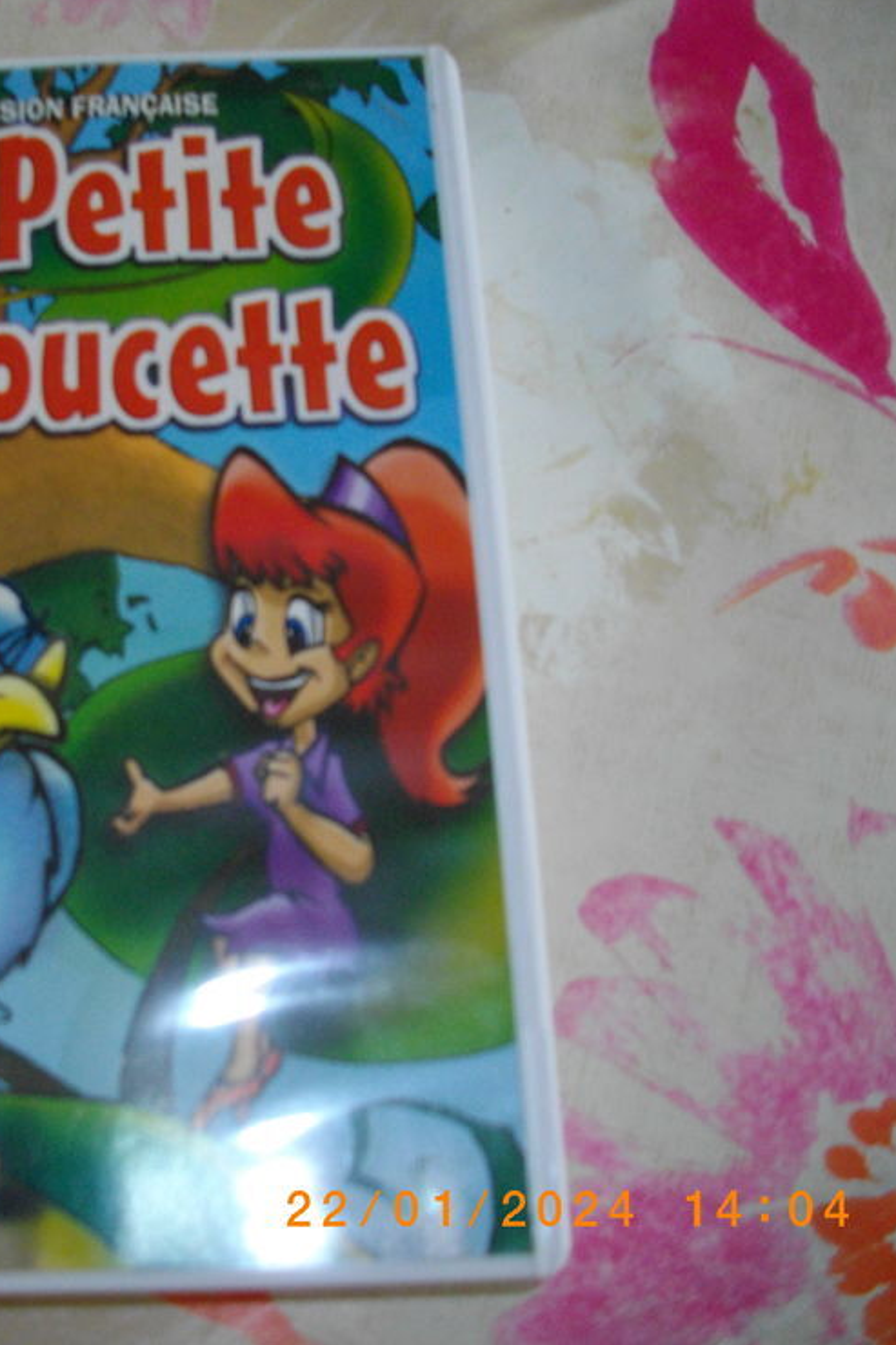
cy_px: 674
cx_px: 127
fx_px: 1681
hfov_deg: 28.9
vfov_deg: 43.6
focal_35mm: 45
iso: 200
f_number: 2.9
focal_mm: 5.7
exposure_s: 1/50
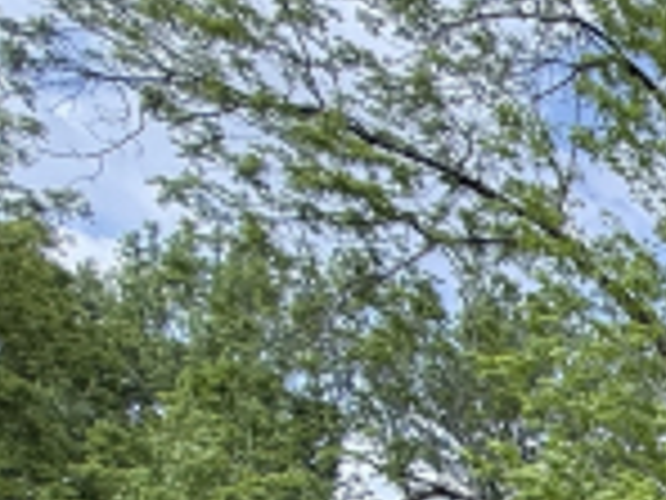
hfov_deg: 17.3
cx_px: 1447
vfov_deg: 18.0
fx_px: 1212
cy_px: 923
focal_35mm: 63
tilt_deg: +0.6
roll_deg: -0.3
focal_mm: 2.22
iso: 50
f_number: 2.2
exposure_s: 1/390
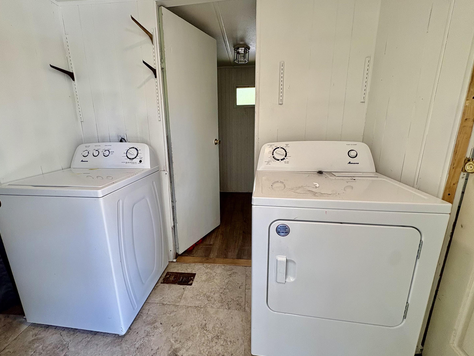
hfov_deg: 98.1
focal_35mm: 15
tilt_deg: -13.8
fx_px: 205
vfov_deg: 81.7
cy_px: 175
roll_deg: +1.5
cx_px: 224
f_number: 2.2
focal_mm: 2.22
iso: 125
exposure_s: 1/120
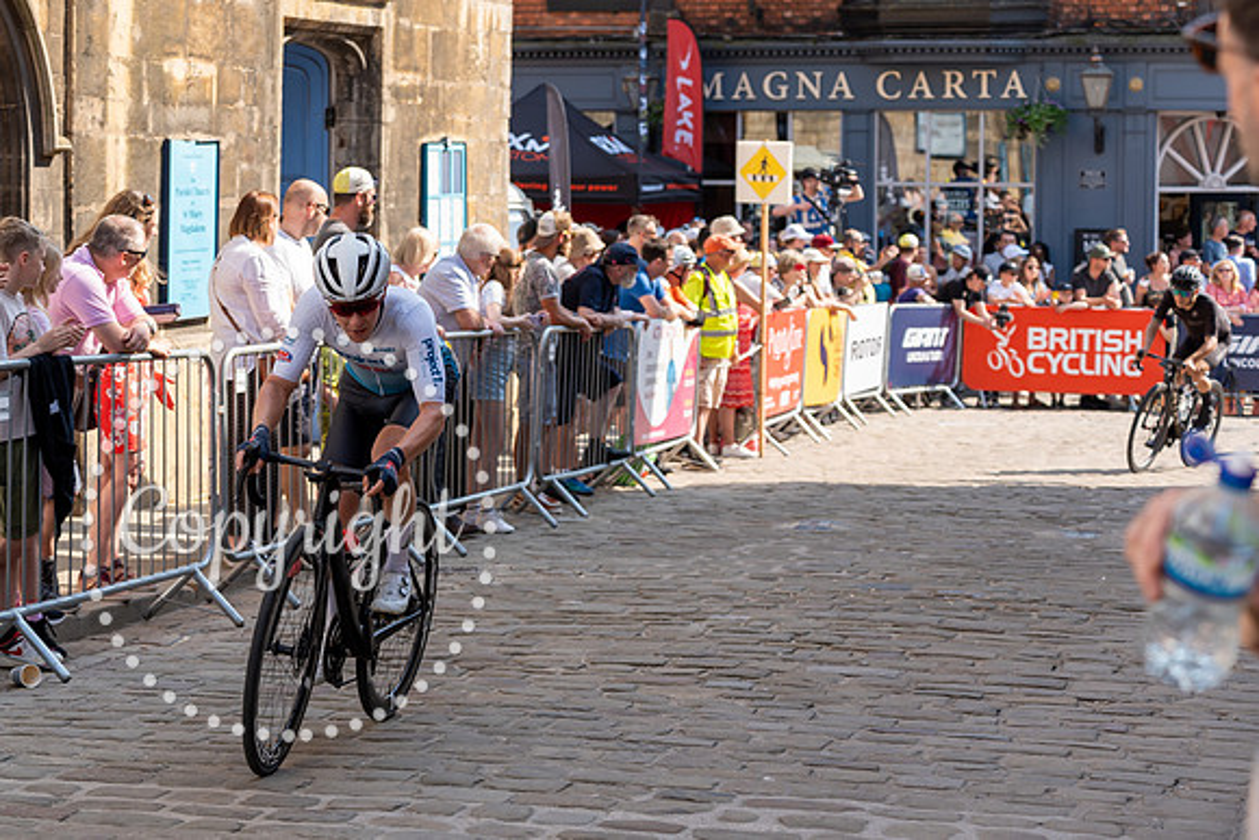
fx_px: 2718
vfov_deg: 17.5
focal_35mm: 78
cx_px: 370
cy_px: 247
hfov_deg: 25.9
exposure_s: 1/500
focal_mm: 55
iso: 100
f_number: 3.5
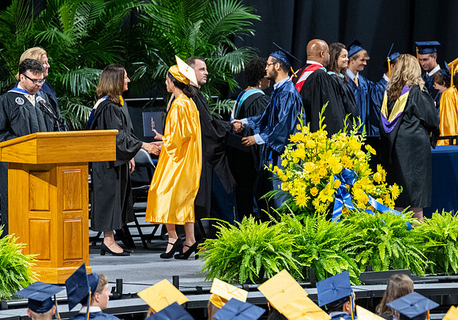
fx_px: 4491
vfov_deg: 4.1
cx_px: 287
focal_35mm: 348
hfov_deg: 5.8
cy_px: 166
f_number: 4
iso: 2000
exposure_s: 1/200
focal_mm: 200
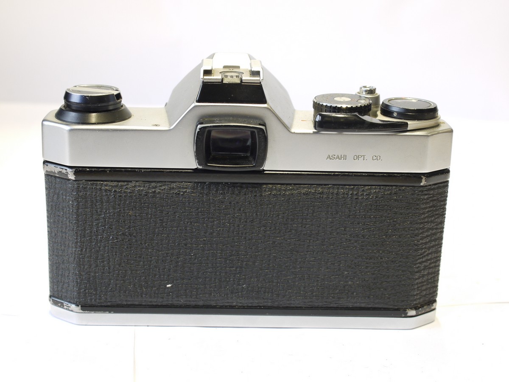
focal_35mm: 60
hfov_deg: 32.2
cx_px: 254
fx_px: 882
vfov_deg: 24.4
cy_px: 191
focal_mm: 30
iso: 400
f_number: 7.1
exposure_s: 1/13
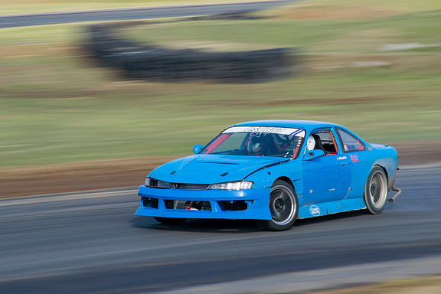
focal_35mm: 317
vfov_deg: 4.3
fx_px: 3883
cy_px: 147
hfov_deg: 6.5
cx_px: 221
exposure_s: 1/40
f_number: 22
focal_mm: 210
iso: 100
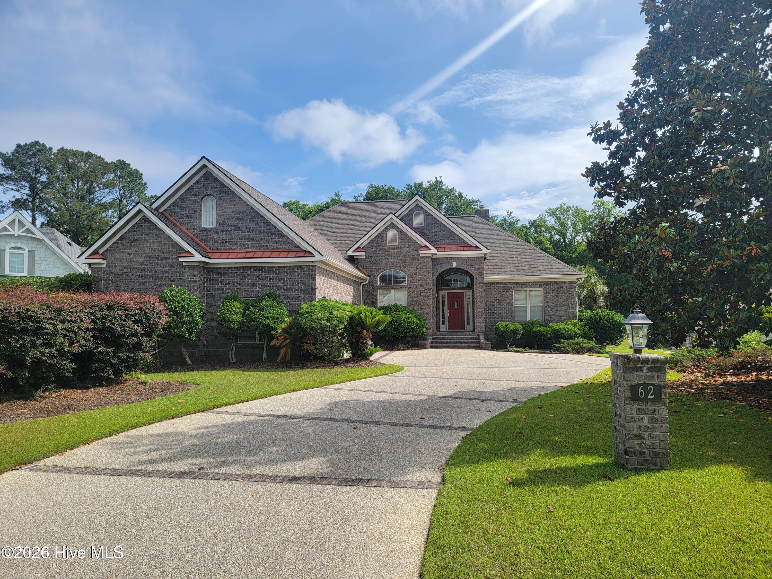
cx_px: 386
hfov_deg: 71.6
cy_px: 290
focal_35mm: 24
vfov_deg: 56.8
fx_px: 535
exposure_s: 1/1105
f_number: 1.8
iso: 16
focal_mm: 6.7
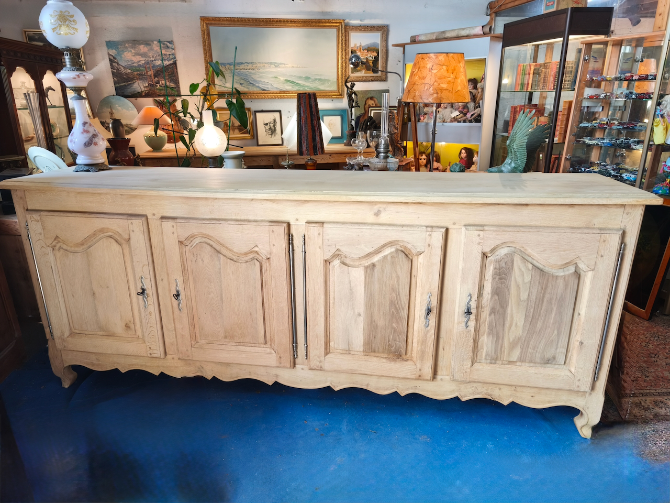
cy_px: 252
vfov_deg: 58.9
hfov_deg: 73.9
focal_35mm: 23
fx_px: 445
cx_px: 335
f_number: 1.7
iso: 400
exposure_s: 1/50
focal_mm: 5.35
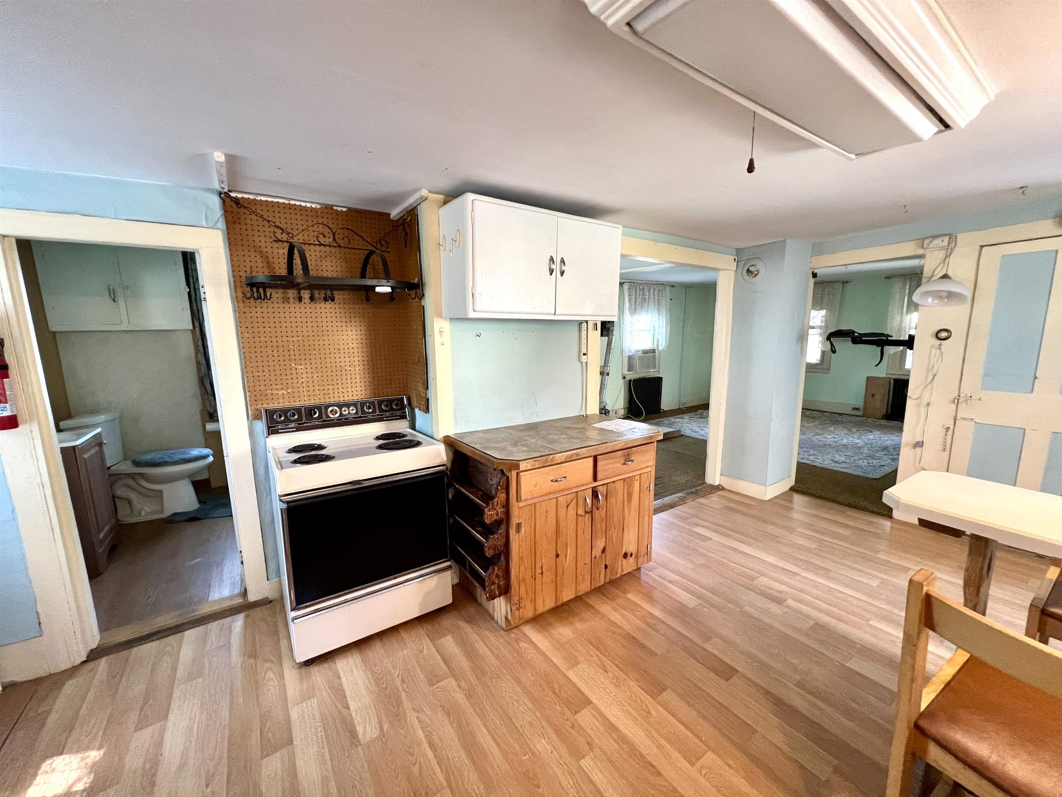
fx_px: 399
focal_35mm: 13
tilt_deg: -7.5
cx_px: 531
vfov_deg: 89.9
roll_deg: +0.7
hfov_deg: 106.2
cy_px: 398
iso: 320
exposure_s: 1/60
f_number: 1.8
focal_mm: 1.57
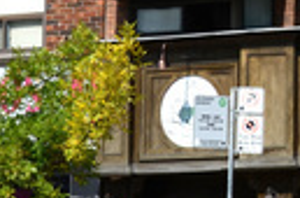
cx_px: 526
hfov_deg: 7.1
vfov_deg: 4.8
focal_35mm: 282
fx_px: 2341
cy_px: 44
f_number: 13
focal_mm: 40
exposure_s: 1/160
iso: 100
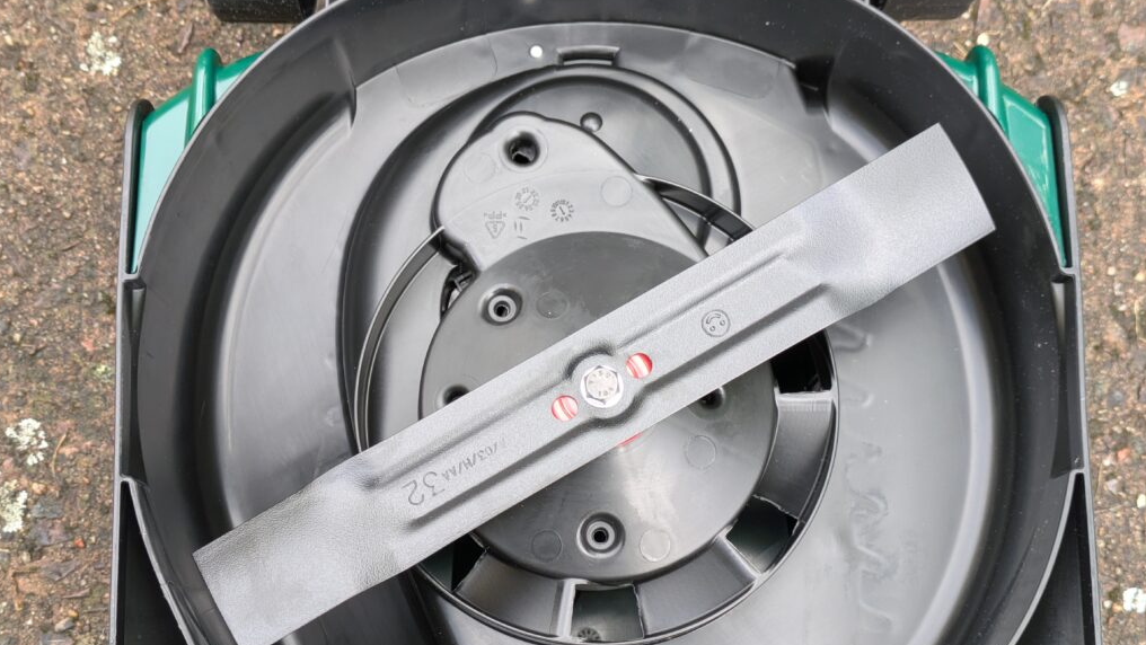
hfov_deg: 37.2
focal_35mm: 56
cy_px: 383
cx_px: 571
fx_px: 1702
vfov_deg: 21.4
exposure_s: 1/109
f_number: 1.89
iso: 47
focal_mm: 5.43
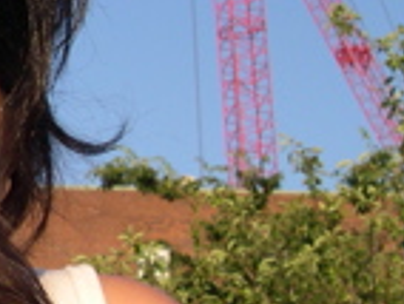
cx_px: -233
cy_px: 63
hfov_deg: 11.0
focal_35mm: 171
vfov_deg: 8.7
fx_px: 1999
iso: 100
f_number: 7.6
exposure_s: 1/112
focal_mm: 8
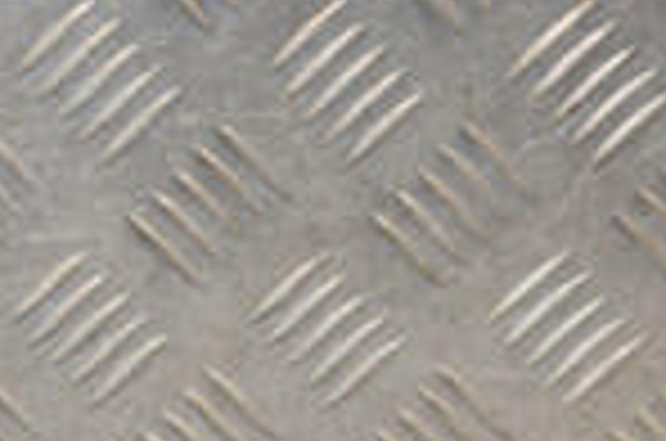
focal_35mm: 183
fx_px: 3378
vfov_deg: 7.2
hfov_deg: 11.1
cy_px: 864
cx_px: -104
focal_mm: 30
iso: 800
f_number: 6.3
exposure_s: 1/200
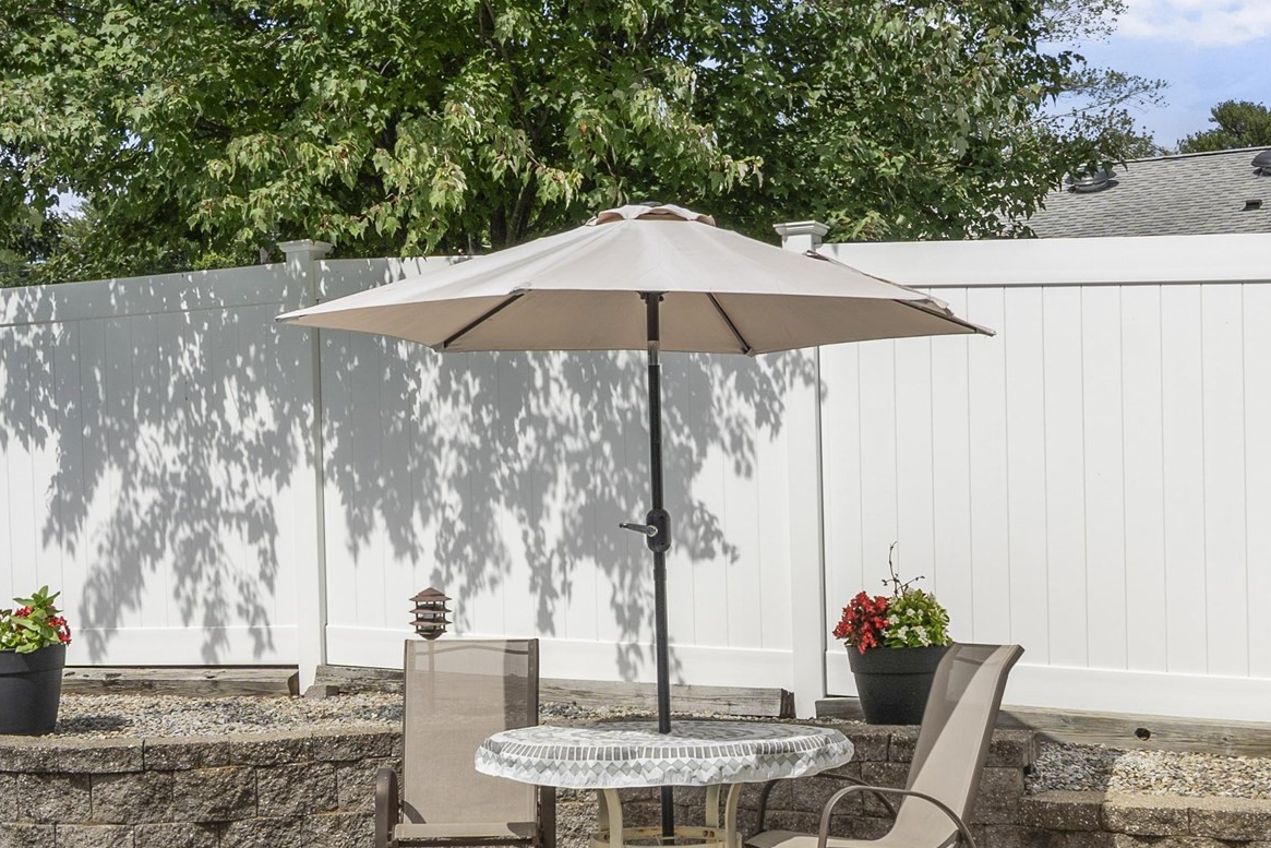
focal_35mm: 58
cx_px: 763
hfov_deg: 34.4
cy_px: 562
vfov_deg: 23.3
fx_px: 2048
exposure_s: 1/640
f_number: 8
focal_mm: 22
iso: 100
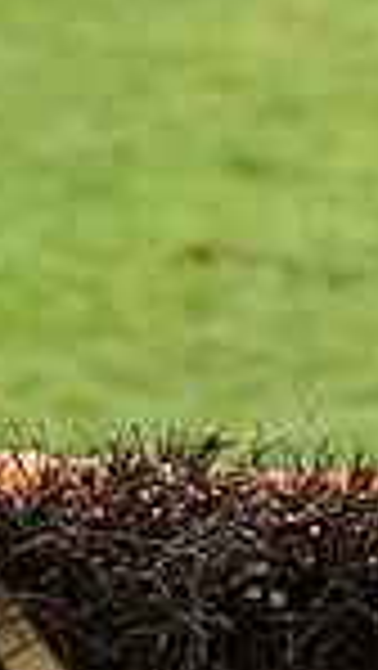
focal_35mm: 2378
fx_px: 42301
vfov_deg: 0.9
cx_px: 1600
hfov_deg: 0.5
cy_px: 103
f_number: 5.6
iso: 3200
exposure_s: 1/800
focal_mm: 310
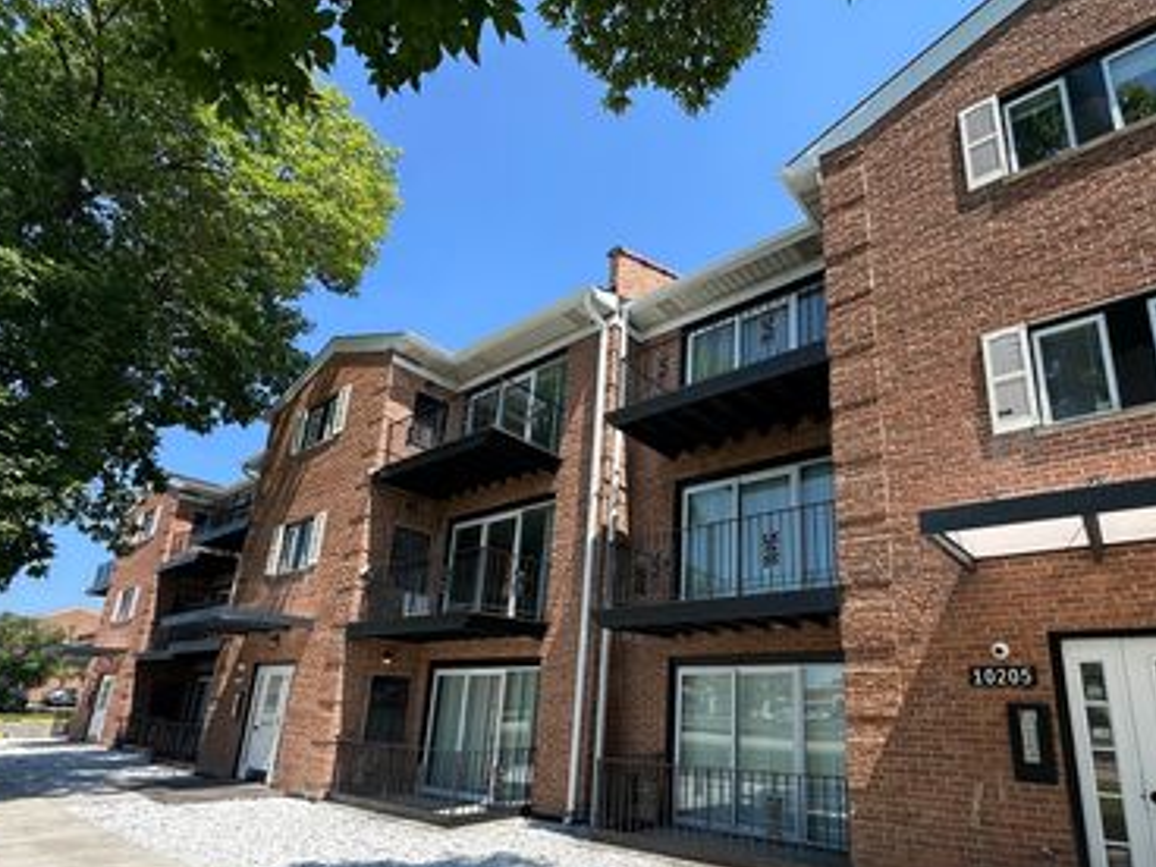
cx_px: 688
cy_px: 536
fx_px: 635
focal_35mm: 19
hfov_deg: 83.7
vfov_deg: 67.7
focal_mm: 2.22
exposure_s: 1/587
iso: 40
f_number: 2.2
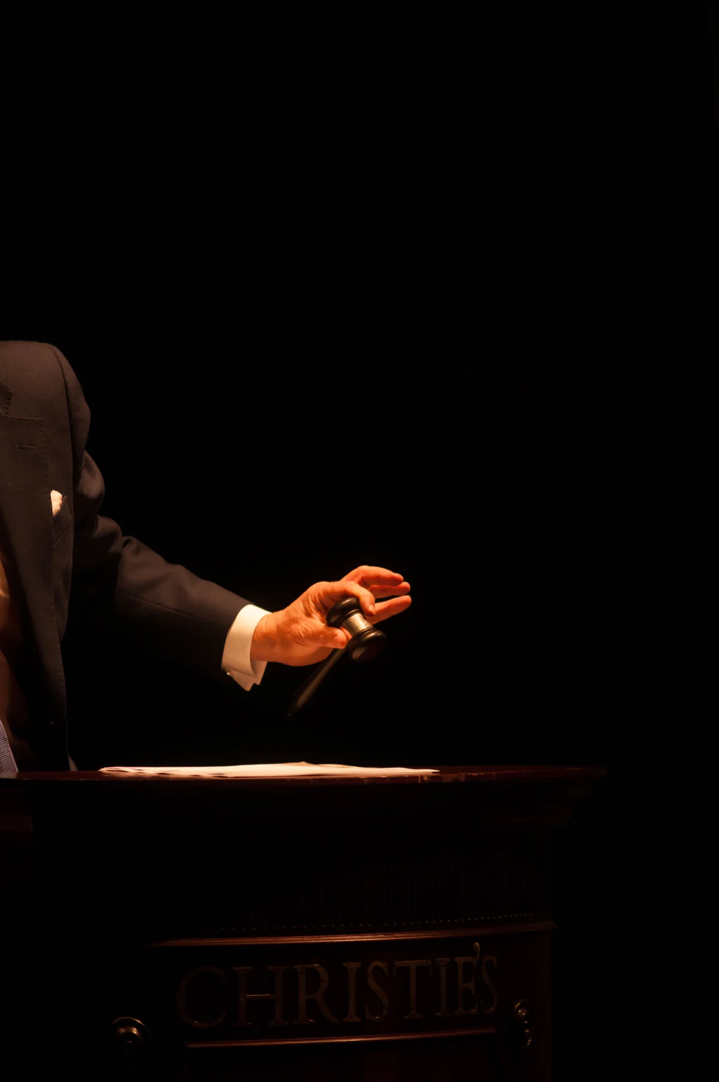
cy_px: 541
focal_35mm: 270
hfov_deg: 5.1
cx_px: 360
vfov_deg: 7.6
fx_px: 8110
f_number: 2.8
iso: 400
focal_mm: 180
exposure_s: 1/200
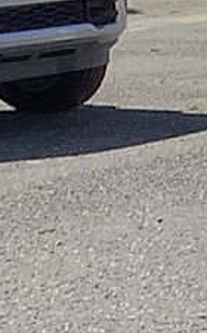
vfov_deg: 9.0
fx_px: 2119
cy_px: 263
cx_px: 1121
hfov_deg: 4.5
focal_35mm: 234
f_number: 2.4
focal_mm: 3.3
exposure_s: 1/981
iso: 25
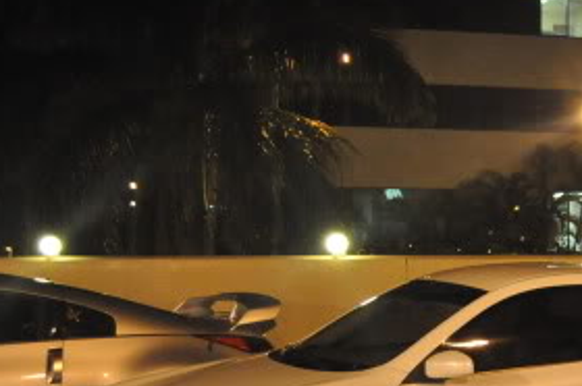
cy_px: 358
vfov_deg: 14.3
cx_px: 685
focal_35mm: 94
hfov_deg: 20.4
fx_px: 1518
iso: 3200
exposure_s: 1/25
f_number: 4
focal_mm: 22
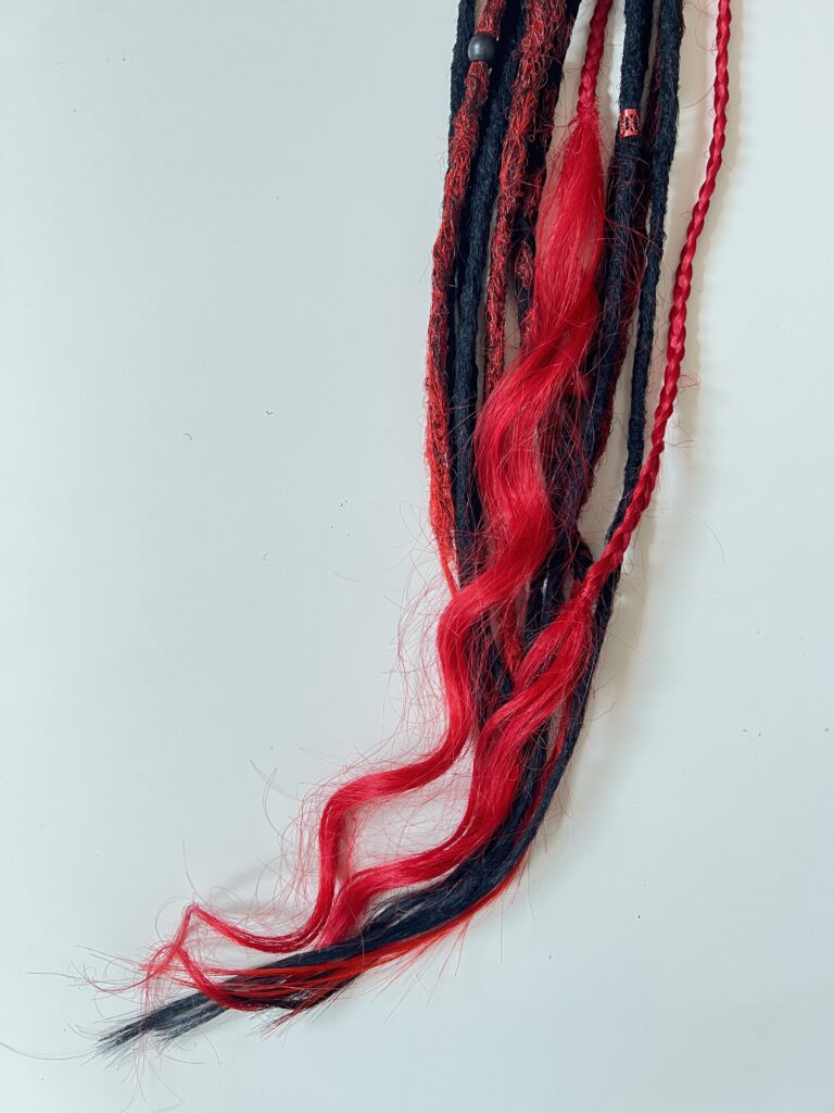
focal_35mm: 26
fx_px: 835
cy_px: 556
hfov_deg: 53.1
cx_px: 417
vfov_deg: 67.3
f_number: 1.5
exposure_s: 1/60
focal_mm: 5.7
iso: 125
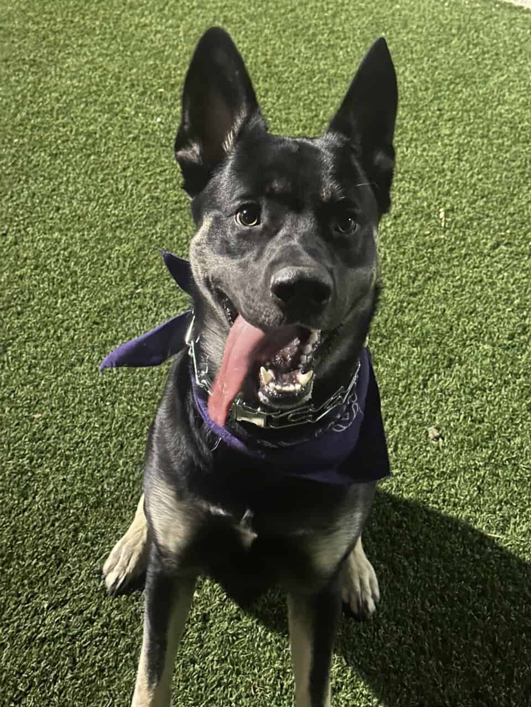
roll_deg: -4.6
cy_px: 354
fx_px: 982
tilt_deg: -40.3
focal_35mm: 48
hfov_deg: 30.3
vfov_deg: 39.7
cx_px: 266
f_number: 1.78
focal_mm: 6.86
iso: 1000
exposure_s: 1/15
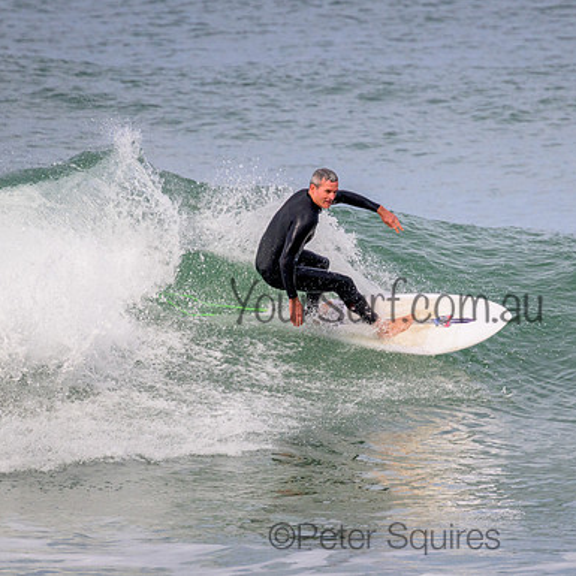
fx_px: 19296
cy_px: 288
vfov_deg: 1.7
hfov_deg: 1.7
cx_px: 384
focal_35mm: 1025
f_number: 11
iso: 1400
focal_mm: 800
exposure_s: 1/2000
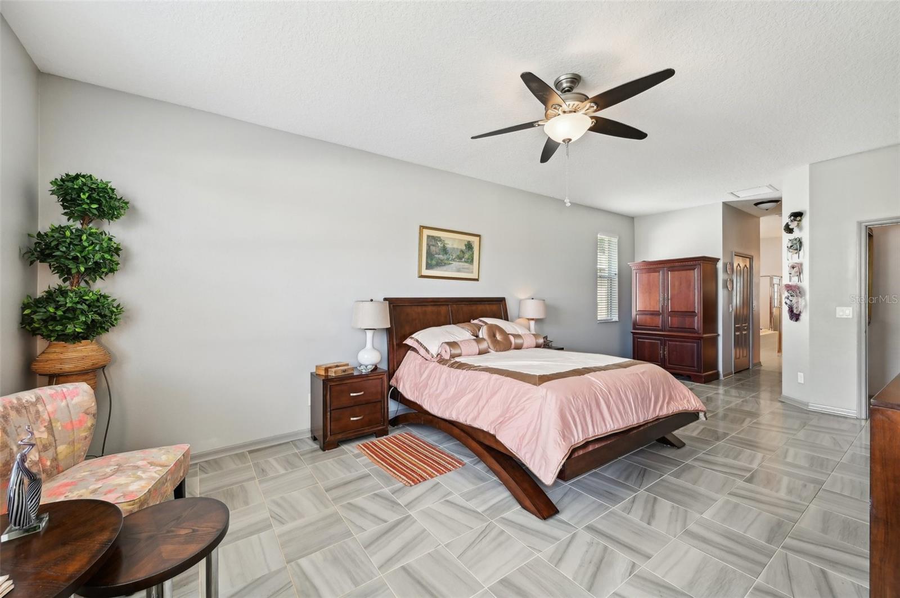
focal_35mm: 14
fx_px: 350
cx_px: 450
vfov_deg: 81.1
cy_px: 299
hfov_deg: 104.3
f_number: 8
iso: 400
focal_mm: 14
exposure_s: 1/30
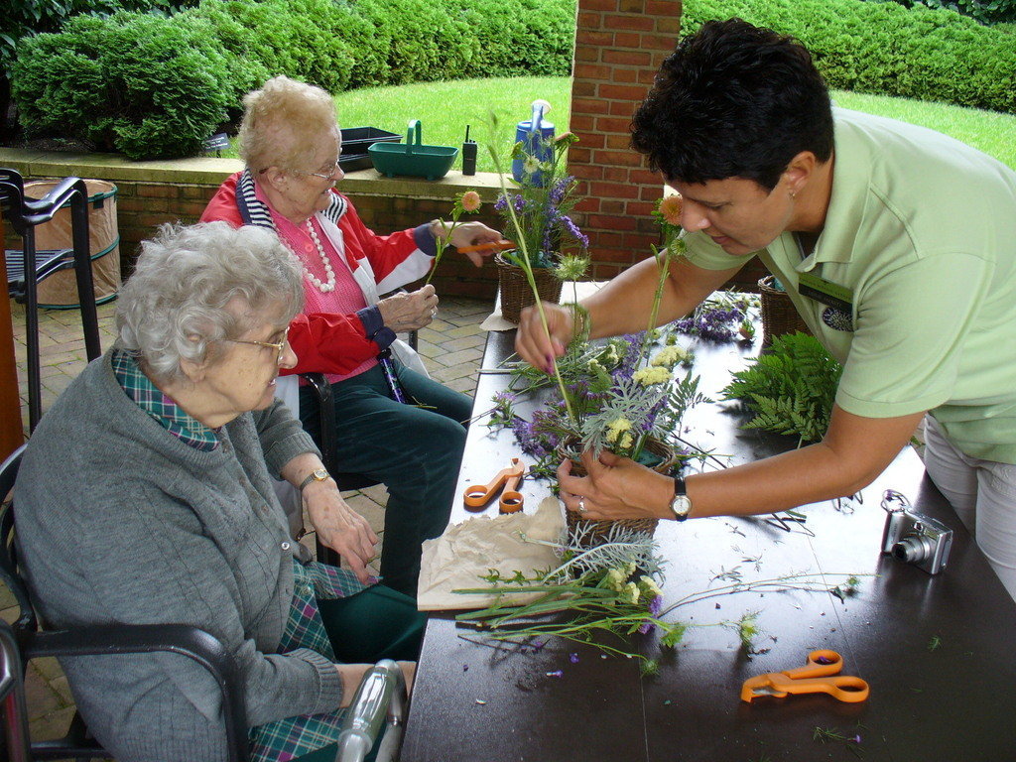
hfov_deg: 50.1
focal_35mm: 37
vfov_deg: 38.7
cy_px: 381
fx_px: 1086
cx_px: 508
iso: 100
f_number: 2.8
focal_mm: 6.1
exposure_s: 1/60
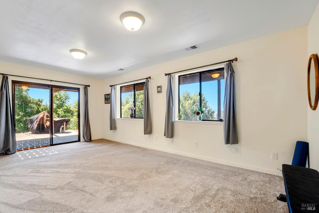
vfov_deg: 77.3
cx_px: 160
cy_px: 106
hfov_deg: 100.4
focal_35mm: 15
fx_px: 133
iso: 250
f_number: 8
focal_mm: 10
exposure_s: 1/5
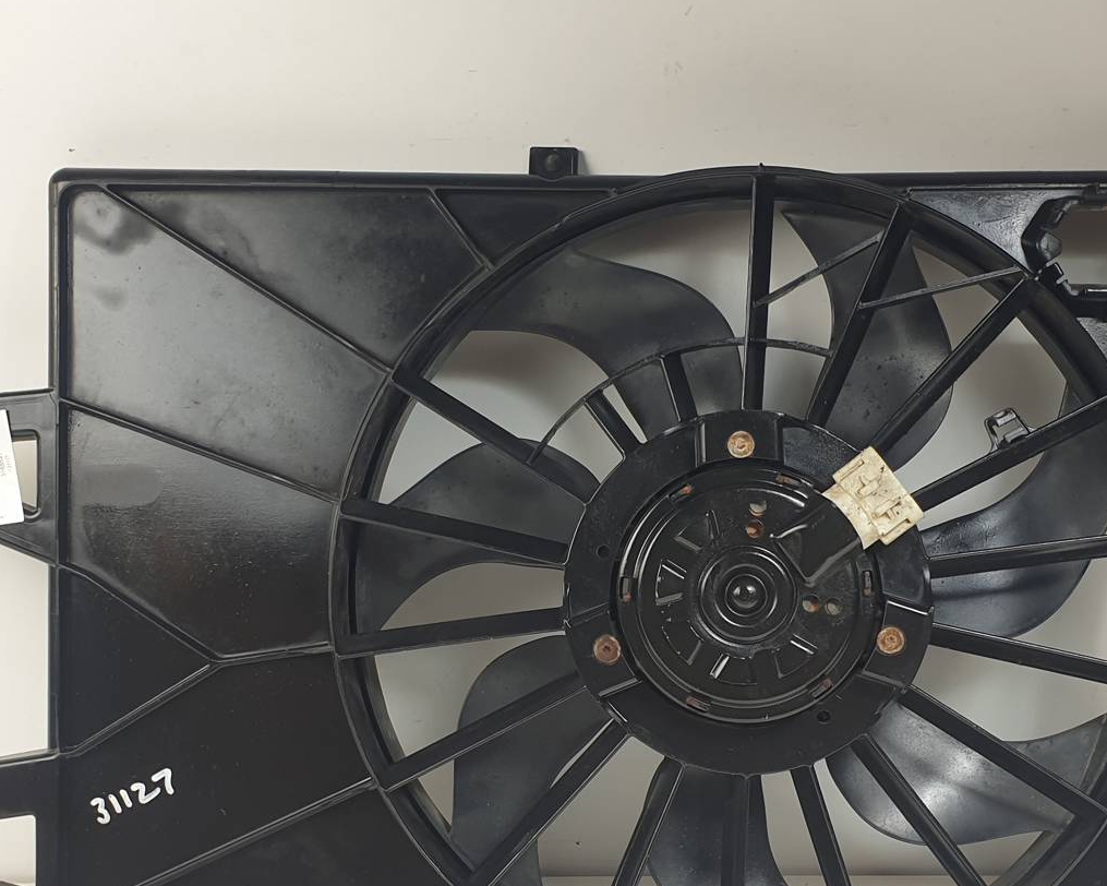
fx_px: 1179
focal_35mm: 36
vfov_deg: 40.7
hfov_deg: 50.3
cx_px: 574
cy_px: 584
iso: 50
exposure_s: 1/100
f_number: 2.4
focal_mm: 4.3
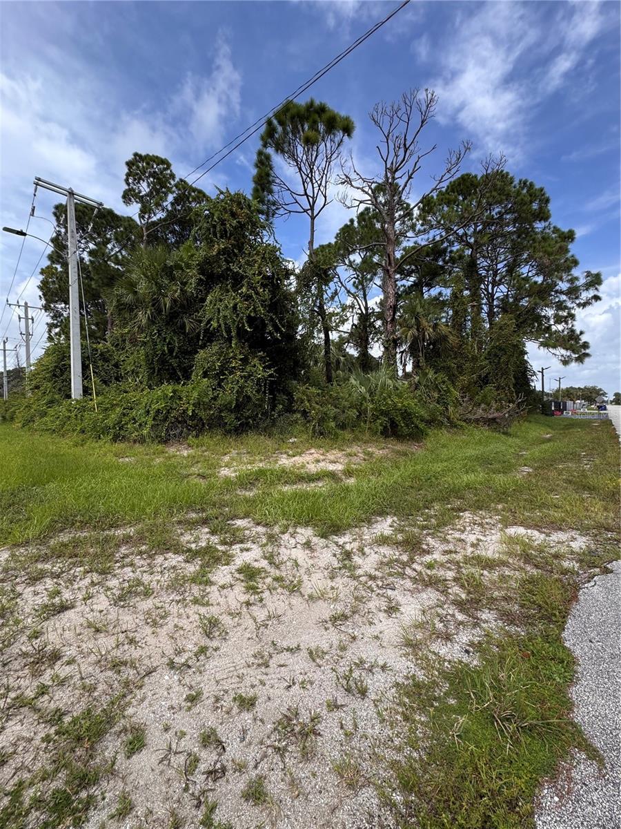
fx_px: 335
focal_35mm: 14
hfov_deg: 85.7
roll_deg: +1.0
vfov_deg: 102.1
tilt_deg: -1.6
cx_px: 310
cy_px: 414
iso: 40
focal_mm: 2.22
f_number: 2.2
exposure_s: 1/980
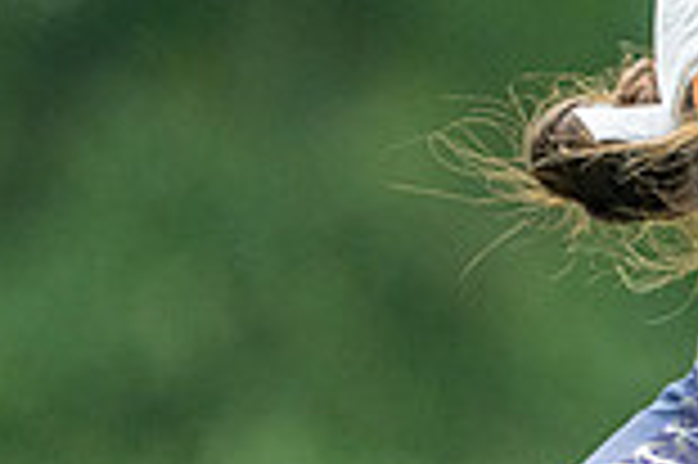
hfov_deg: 1.1
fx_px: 35657
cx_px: 1165
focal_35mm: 1841
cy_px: 553
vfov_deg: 0.7
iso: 800
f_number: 4
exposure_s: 1/3200
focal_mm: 300
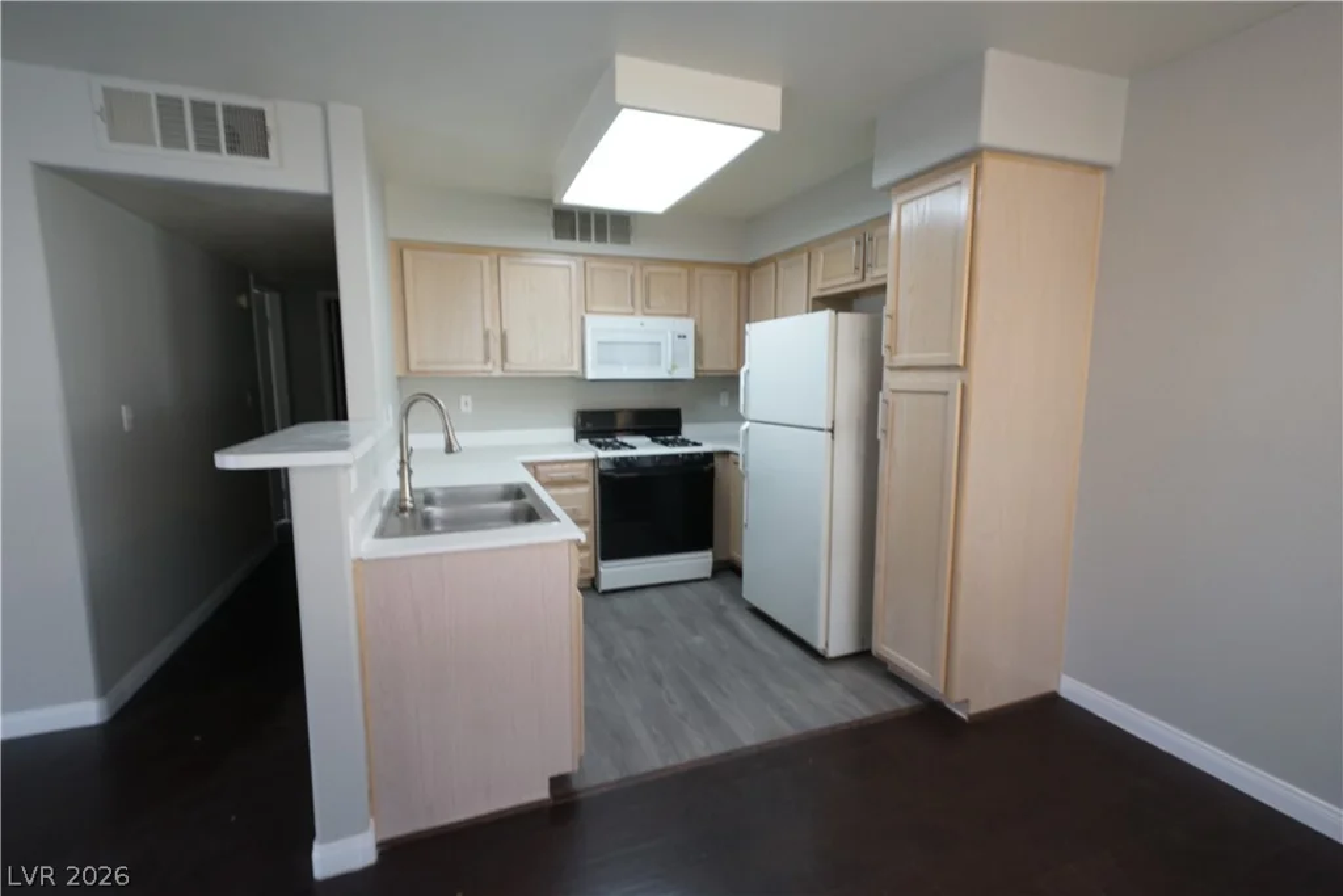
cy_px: 448
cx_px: 672
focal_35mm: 16
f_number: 11
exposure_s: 1/13
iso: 1000
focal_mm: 16
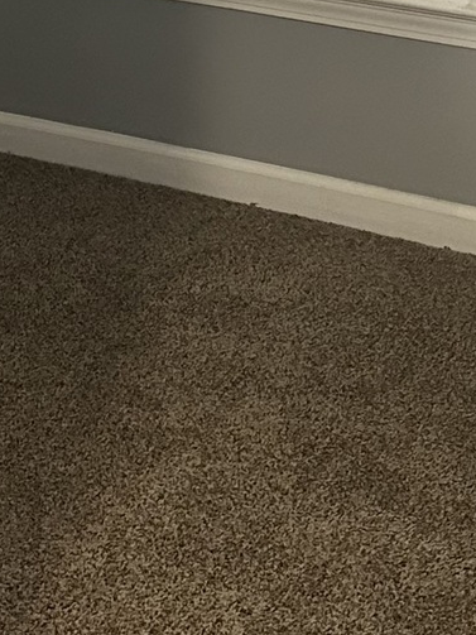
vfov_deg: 16.3
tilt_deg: -5.6
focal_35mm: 110
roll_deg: -1.4
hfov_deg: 13.3
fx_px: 2018
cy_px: -335
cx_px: 44
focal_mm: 6.86
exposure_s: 1/40
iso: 640
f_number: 1.78
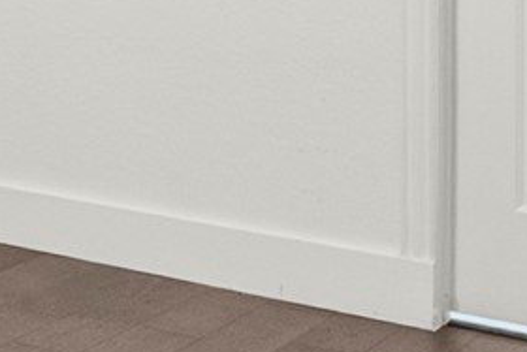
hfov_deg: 13.0
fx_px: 1873
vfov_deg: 10.2
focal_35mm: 128
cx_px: -659
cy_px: -247
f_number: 8
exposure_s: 1/2
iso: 2000
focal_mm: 16.5
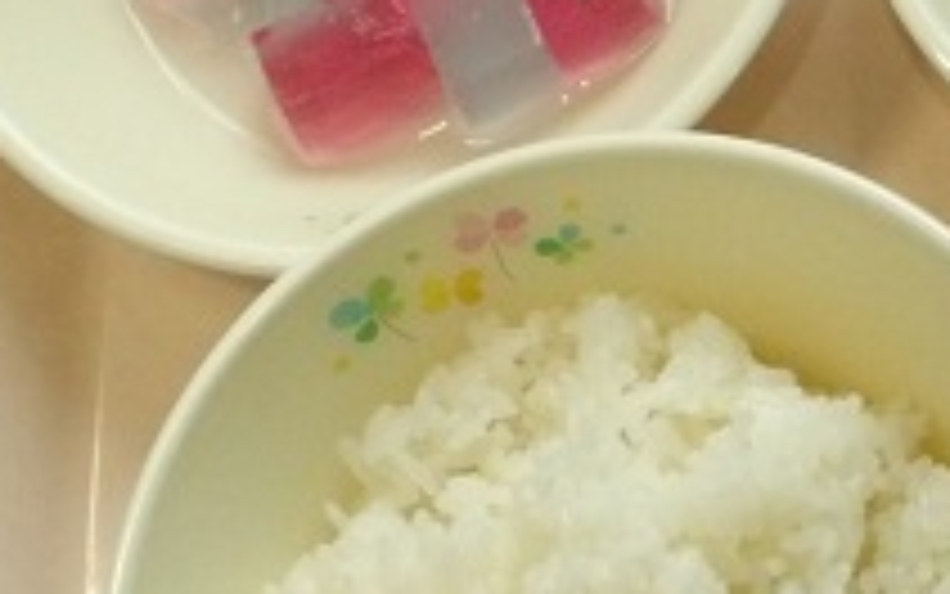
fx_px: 2253
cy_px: 382
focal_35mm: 87
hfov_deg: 21.9
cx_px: 1162
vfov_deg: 15.0
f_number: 10.4
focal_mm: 4.9
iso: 888
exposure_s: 1/60
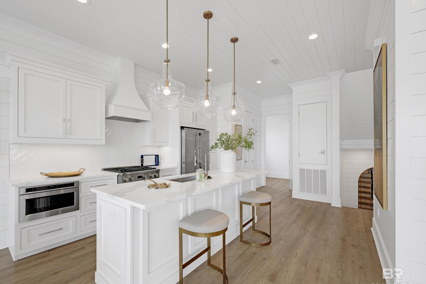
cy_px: 148
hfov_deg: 98.3
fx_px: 184
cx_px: 202
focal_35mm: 16
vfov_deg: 75.3
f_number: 11
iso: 400
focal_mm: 14.5
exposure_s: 1/15
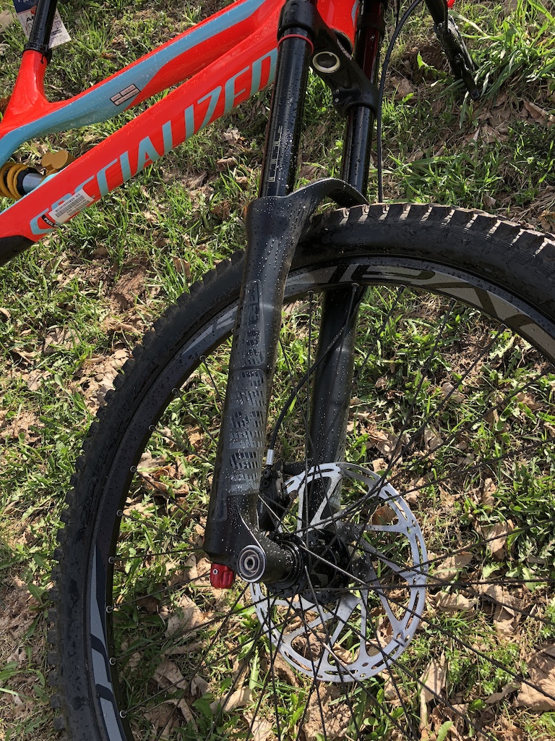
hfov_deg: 48.2
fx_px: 620
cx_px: 278
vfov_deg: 61.7
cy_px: 370
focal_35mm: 29
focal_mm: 3.99
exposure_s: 1/387
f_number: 1.8
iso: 20
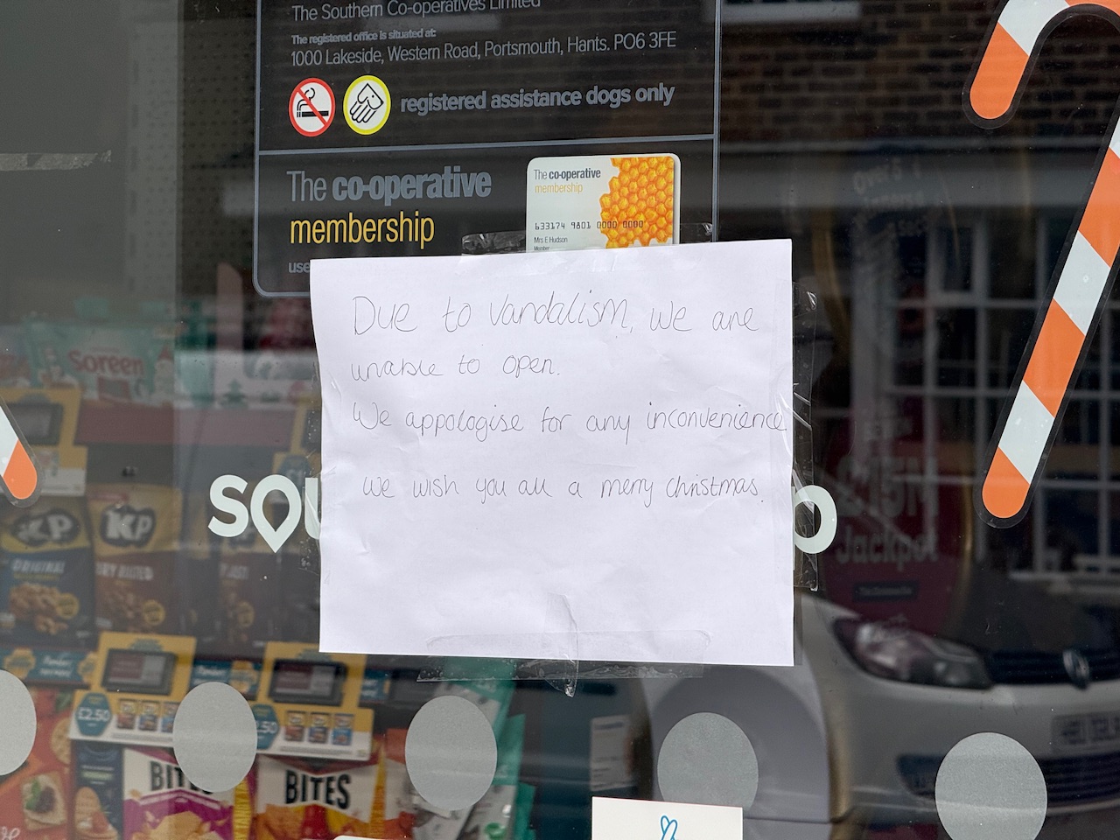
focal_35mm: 120
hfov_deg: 16.4
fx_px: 3883
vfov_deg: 12.3
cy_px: 420
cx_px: 560
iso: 50
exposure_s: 1/202
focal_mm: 15.66
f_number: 2.8
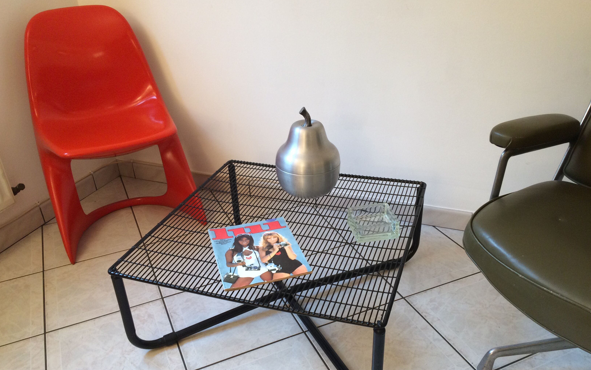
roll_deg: +2.4
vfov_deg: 40.5
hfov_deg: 61.2
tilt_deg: -30.8
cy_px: 213
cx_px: 294
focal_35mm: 31
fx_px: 499
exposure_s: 1/33
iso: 100
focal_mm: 4.15
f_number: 2.2
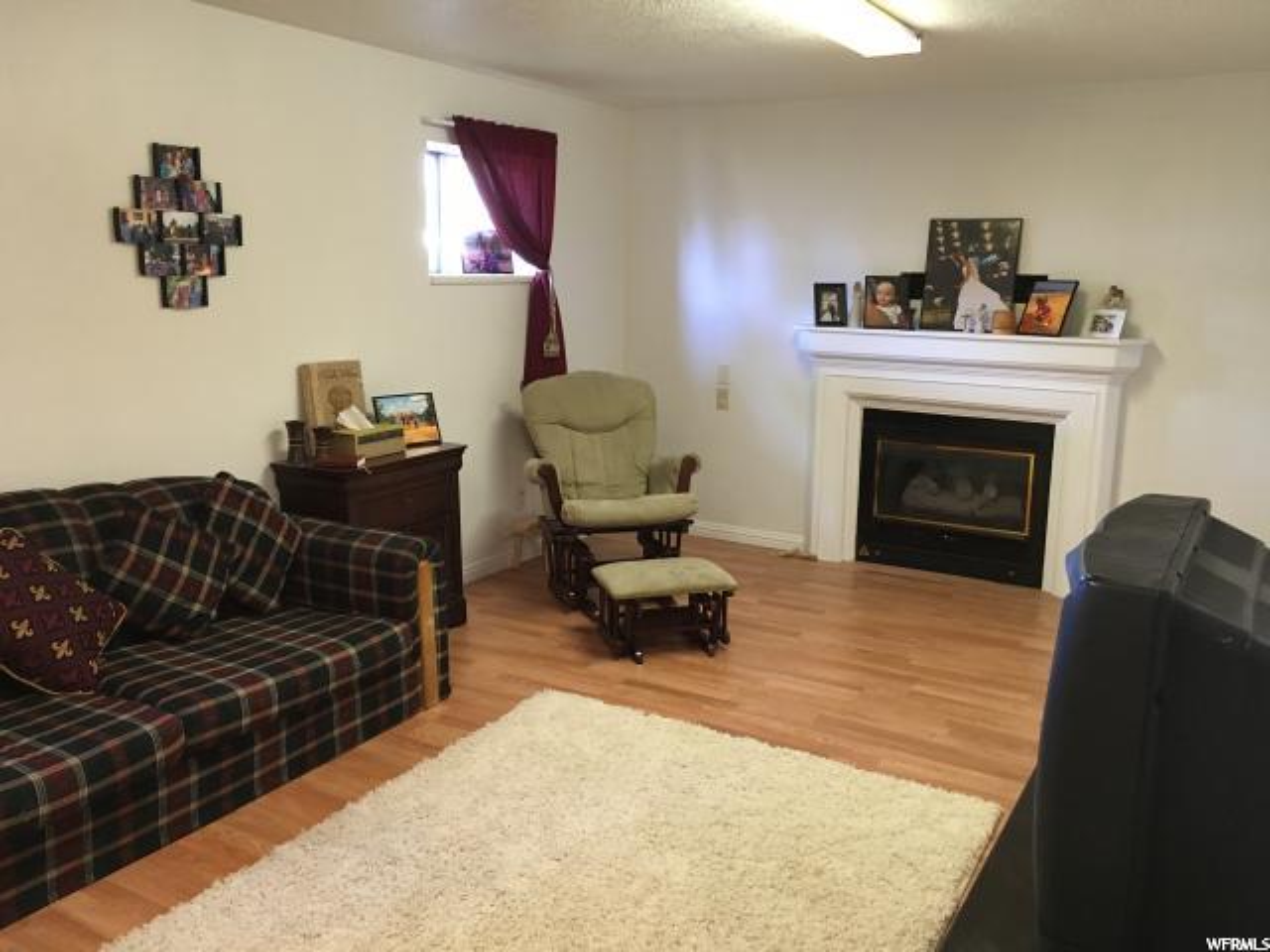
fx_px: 1064
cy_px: 476
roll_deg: -2.0
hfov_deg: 61.7
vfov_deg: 48.2
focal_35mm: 29
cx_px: 635
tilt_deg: -11.5
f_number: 2.2
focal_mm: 4.15
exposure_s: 1/30
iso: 160
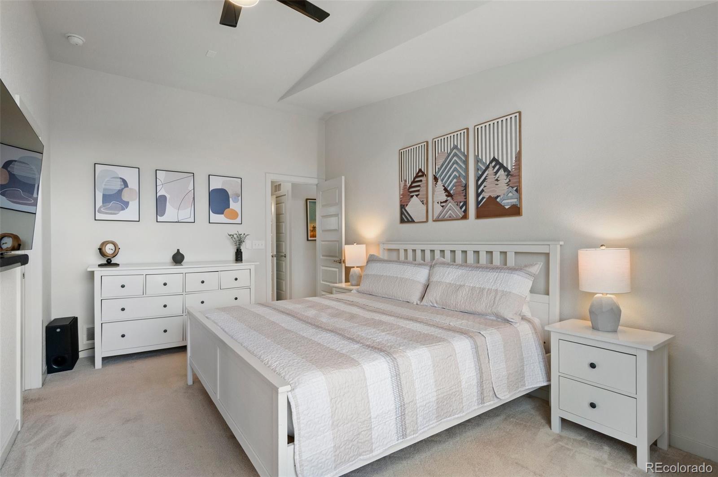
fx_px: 339
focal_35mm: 17
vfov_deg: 70.3
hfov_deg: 93.3
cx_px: 359
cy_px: 238
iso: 400
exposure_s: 1/25
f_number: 8
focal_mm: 17
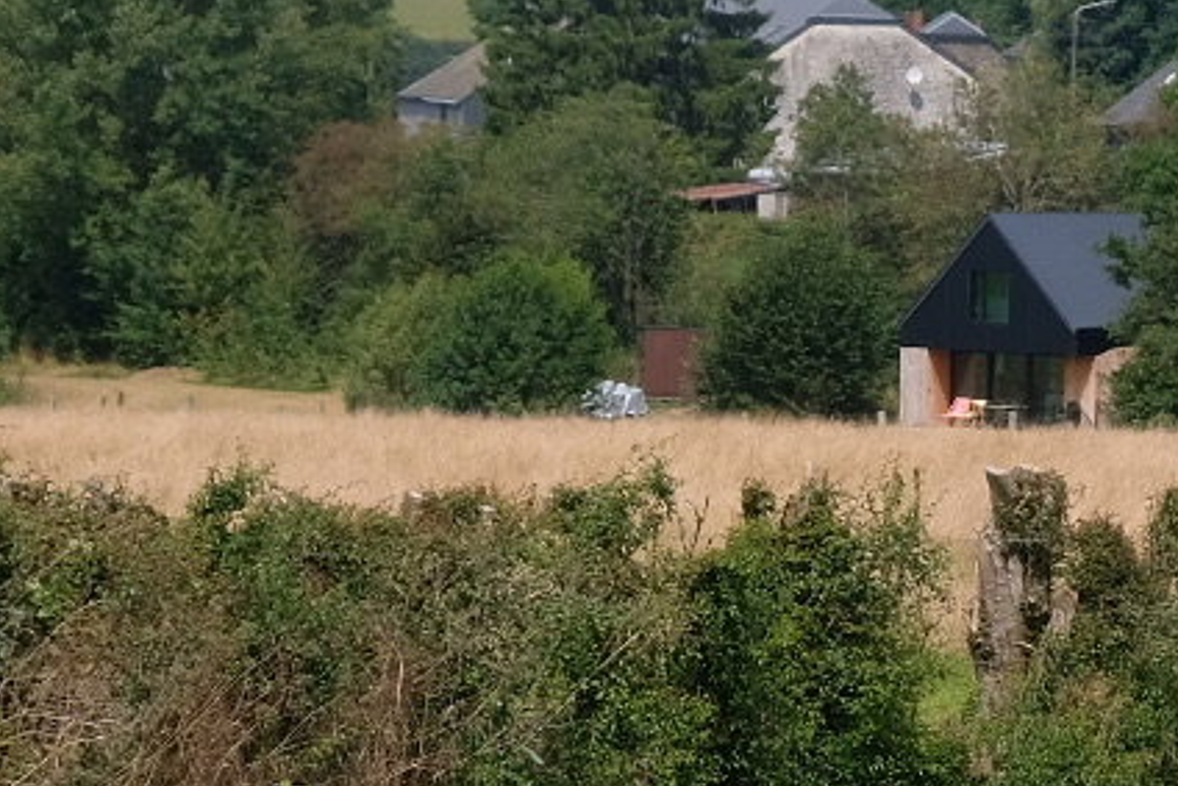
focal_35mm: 314
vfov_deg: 4.4
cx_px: 964
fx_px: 10278
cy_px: 214
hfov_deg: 6.6
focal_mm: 50
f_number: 8
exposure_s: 1/400
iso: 200
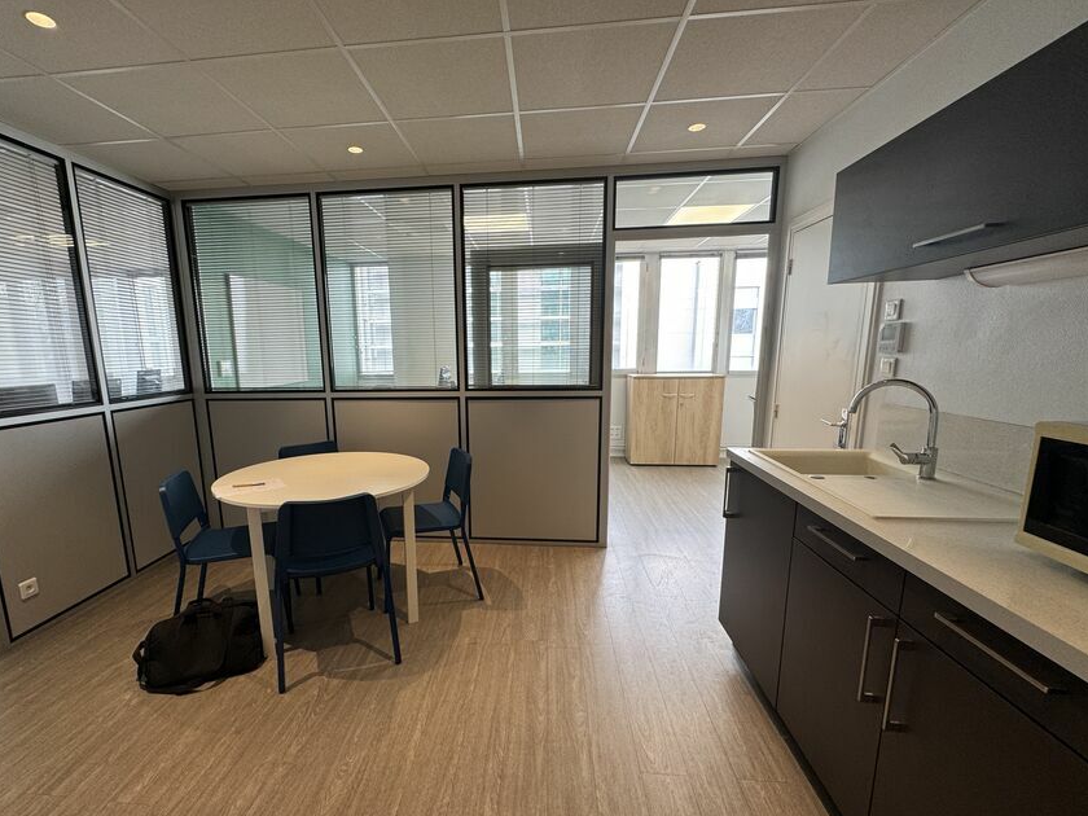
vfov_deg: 77.9
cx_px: 491
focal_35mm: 16
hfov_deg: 94.2
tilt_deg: -11.0
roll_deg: +1.4
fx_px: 503
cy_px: 443
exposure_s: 1/99
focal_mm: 2.22
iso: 80
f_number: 2.2
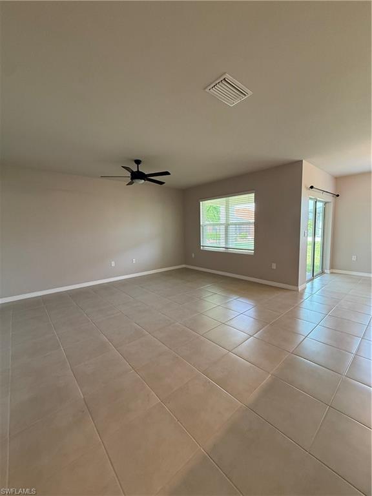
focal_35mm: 14
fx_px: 201
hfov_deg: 85.7
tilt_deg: -4.6
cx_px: 186
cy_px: 248
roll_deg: +1.8
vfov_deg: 102.1
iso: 250
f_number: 2.2
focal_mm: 2.22
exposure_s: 1/120
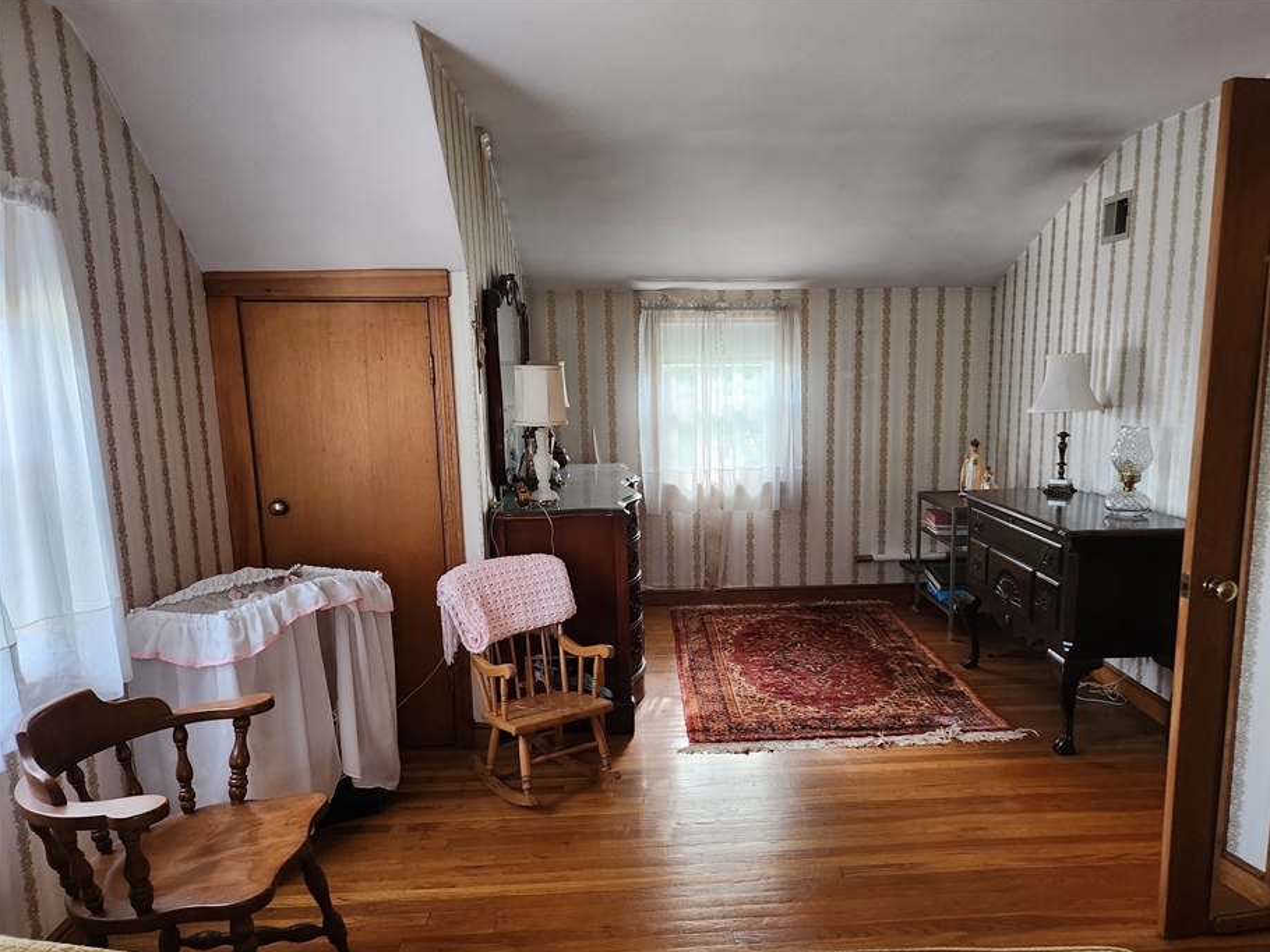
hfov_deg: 65.1
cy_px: 530
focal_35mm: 27
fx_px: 991
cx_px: 712
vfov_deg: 51.3
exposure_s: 1/120
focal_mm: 5
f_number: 1.8
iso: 800
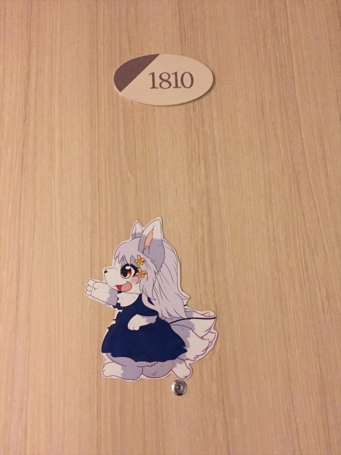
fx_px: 381
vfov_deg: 61.7
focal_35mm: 29
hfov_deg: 48.2
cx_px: 170
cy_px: 228
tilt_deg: +13.3
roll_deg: +2.4
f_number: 2.2
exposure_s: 1/15
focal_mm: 4.15
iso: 500
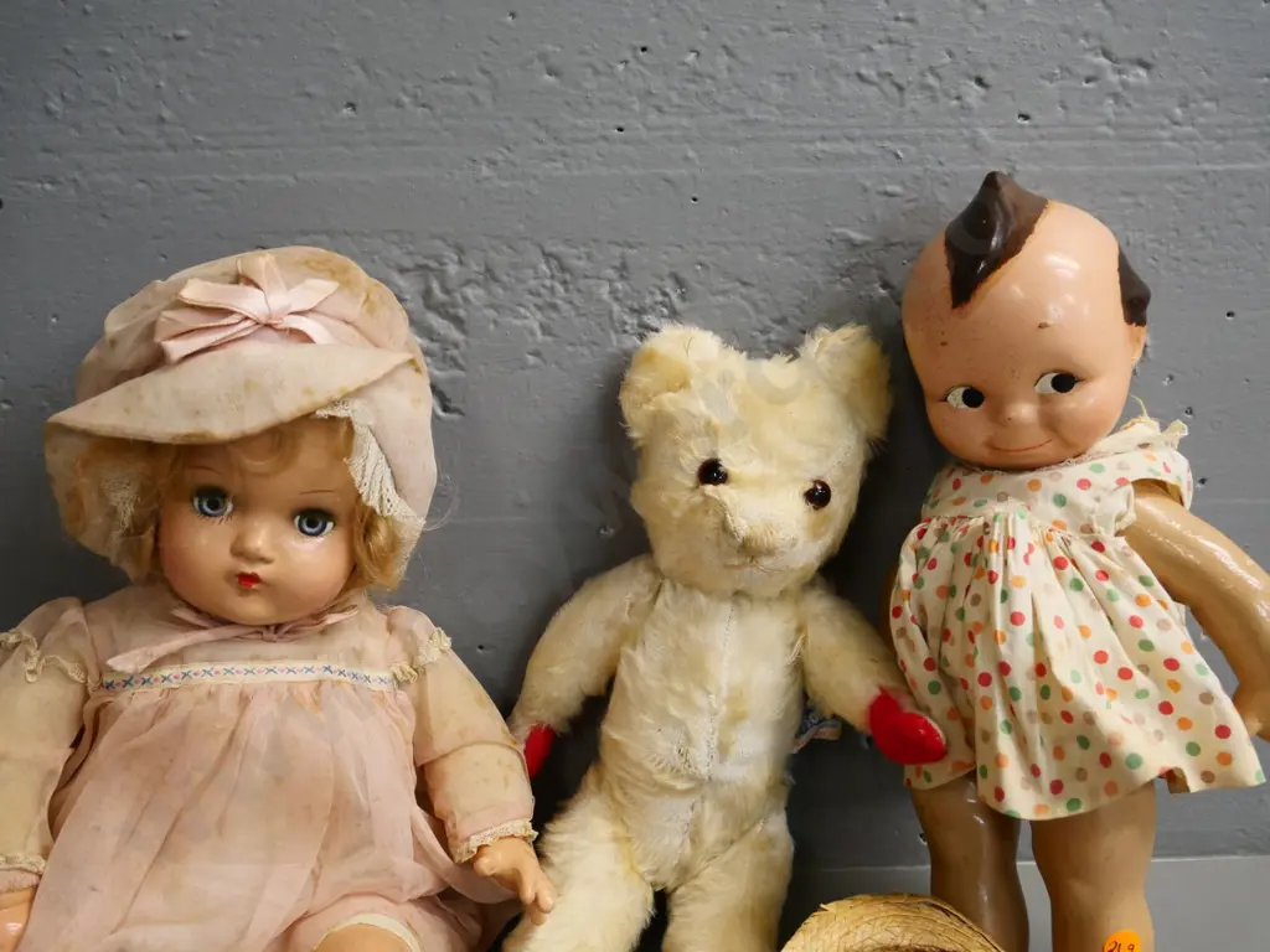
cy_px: 476
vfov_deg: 41.8
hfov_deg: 54.0
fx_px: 1247
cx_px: 635
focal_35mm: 34
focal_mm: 17
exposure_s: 1/40
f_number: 6.3
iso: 1600
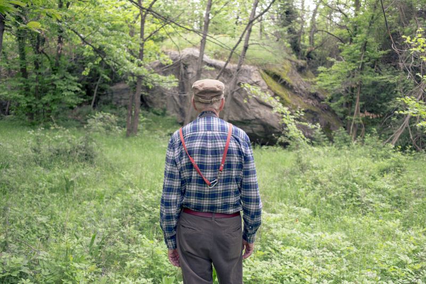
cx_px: 213
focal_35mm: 35
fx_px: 414
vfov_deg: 37.8
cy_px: 142
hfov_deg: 54.4
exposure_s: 1/125
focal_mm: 23
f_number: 2.2
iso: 160
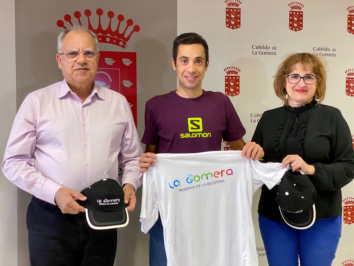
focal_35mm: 52
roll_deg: -1.3
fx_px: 532
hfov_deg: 36.8
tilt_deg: -3.0
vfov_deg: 28.0
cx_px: 177
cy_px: 133
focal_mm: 6
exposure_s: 1/50
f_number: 2
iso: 200
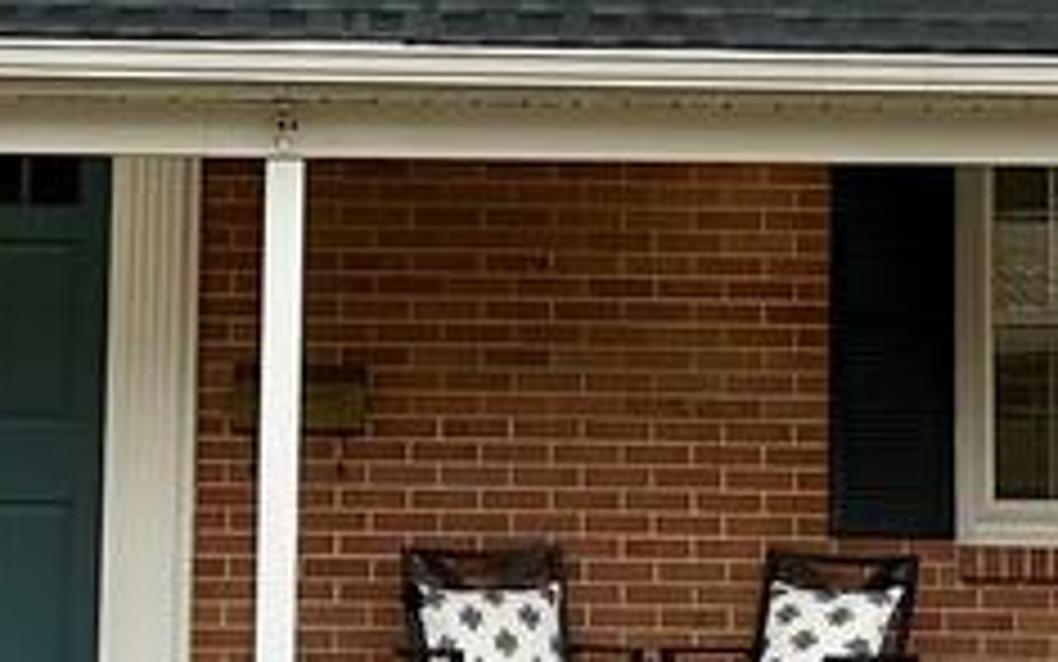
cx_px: 594
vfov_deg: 7.7
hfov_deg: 12.4
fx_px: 4874
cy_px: -113
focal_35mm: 169
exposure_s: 1/424
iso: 50
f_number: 1.5
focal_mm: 5.7
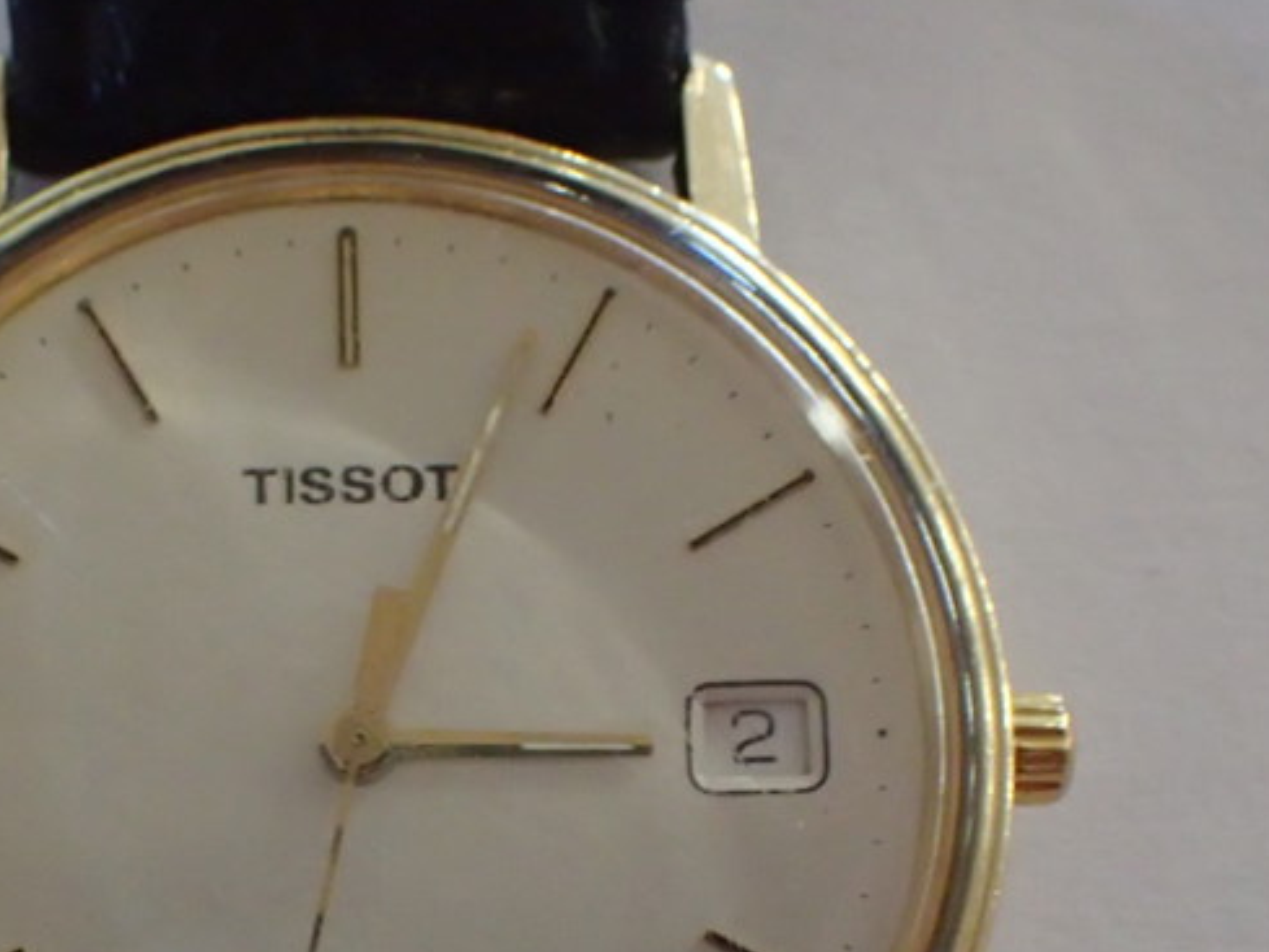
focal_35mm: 121
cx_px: 392
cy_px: 763
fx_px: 4437
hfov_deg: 16.2
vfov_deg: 12.2
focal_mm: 13.47
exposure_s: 1/30
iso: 1600
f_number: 4.2
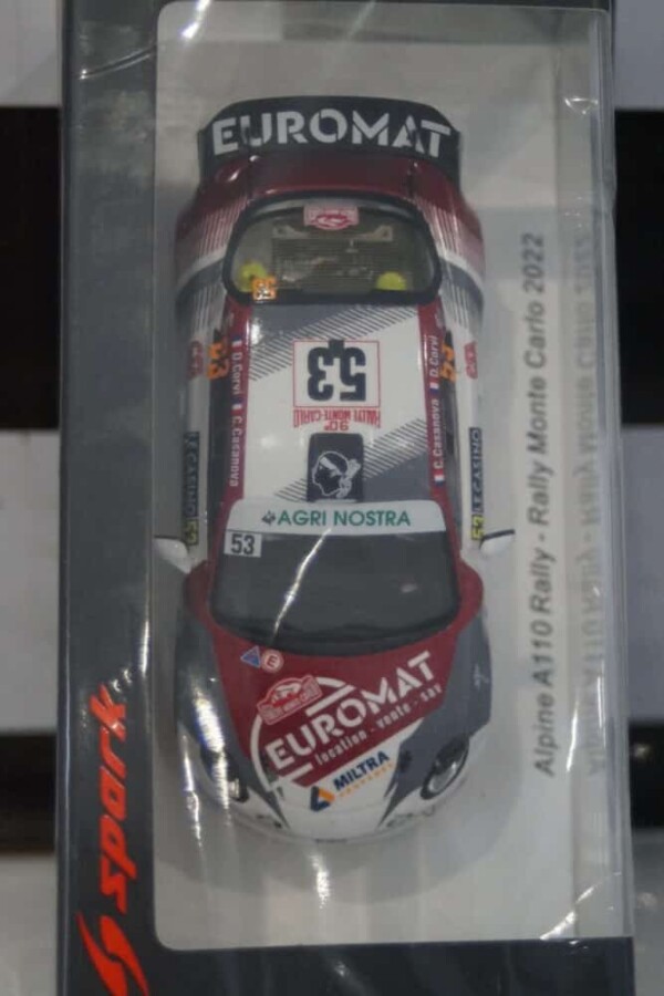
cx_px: 332
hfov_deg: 16.6
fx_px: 2282
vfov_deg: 24.6
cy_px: 498
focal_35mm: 82
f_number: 5
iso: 3200
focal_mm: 55
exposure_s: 1/160
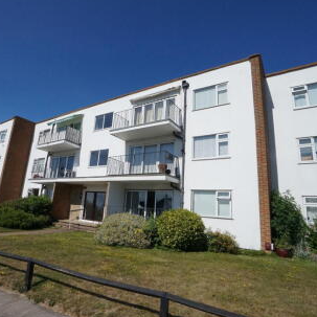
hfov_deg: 74.4
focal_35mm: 20
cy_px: 160
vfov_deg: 74.8
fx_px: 207
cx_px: 135
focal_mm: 10
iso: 1600
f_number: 16
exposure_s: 1/2500
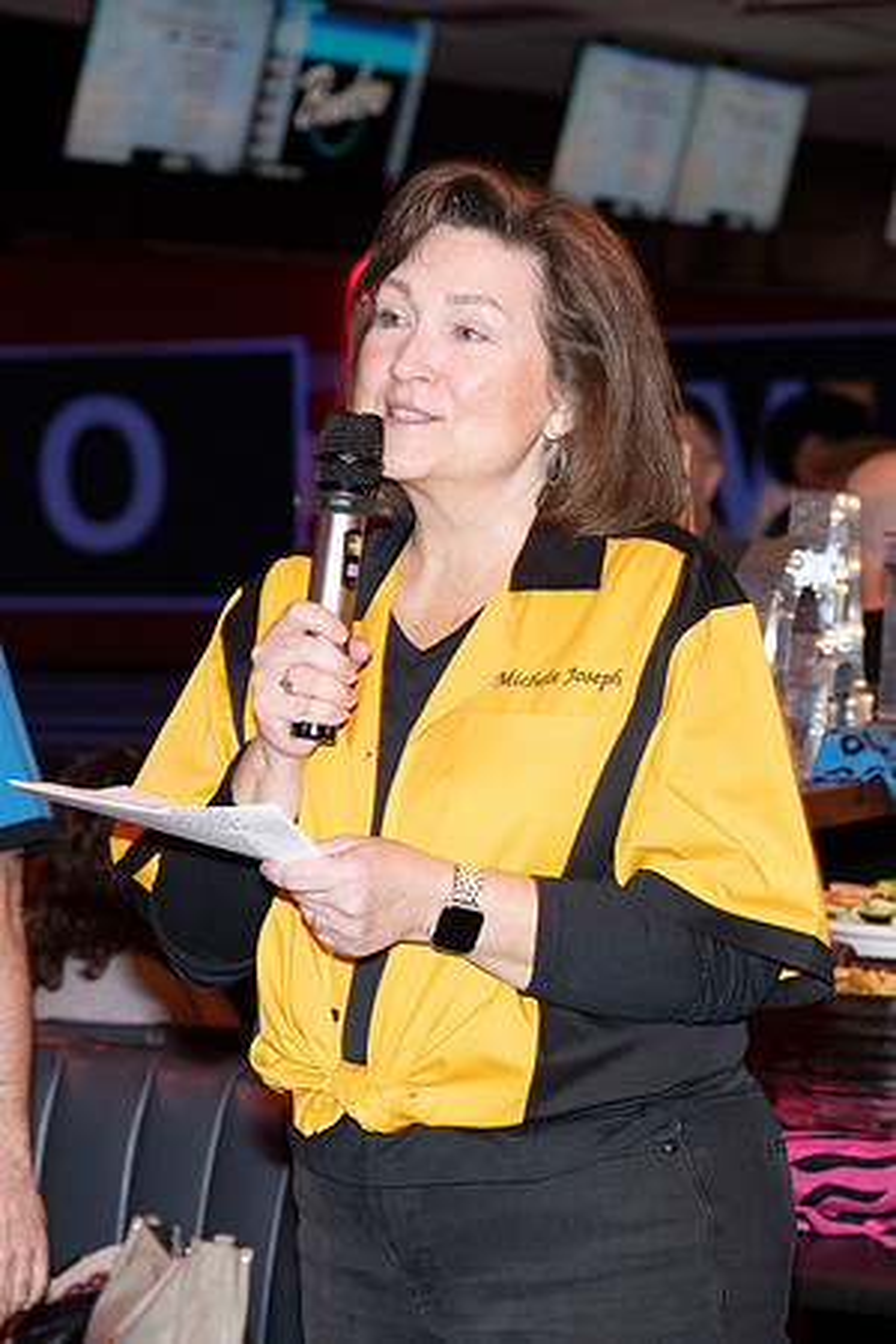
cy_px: 672
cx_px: 306
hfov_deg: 12.0
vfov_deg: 17.9
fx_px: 4256
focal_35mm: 114
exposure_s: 1/60
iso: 1600
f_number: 5.6
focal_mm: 76
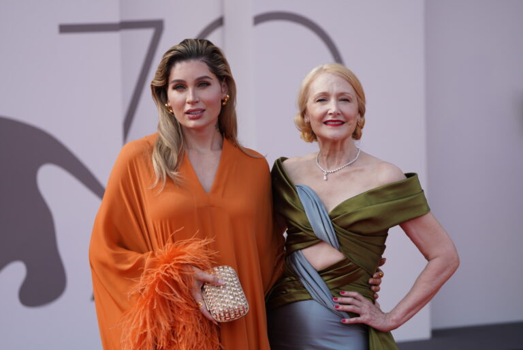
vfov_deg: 7.9
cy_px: 175
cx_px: 262
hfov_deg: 11.9
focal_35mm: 173
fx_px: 2515
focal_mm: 173
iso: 160
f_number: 5.6
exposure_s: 1/400
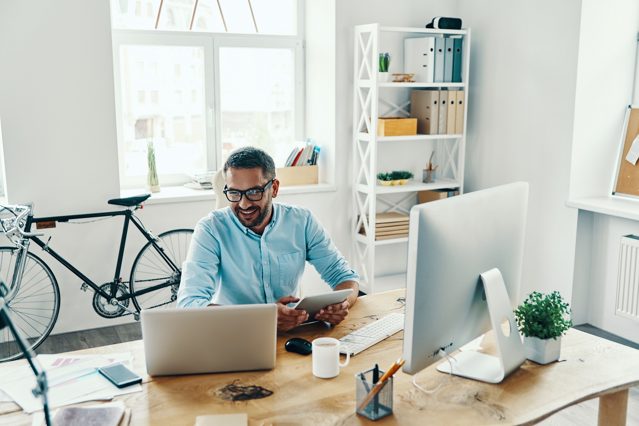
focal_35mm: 35
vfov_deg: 37.8
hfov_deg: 54.4
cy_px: 213
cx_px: 320
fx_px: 621
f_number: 2.8
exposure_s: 1/125
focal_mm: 35
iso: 200
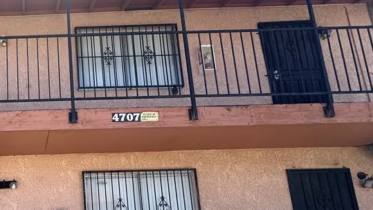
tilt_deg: +9.6
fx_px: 287
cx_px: 21
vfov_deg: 37.2
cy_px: 194
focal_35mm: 29
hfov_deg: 55.0
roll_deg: +0.7
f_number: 2.2
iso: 40
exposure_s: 1/581
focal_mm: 2.22
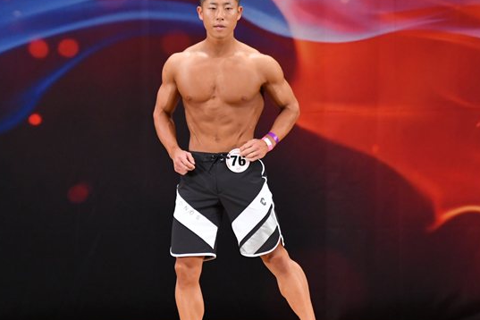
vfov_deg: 3.7
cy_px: 174
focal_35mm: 368
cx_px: 220
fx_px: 4906
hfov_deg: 5.6
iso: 3200
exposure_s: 1/400
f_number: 5.6
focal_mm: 170
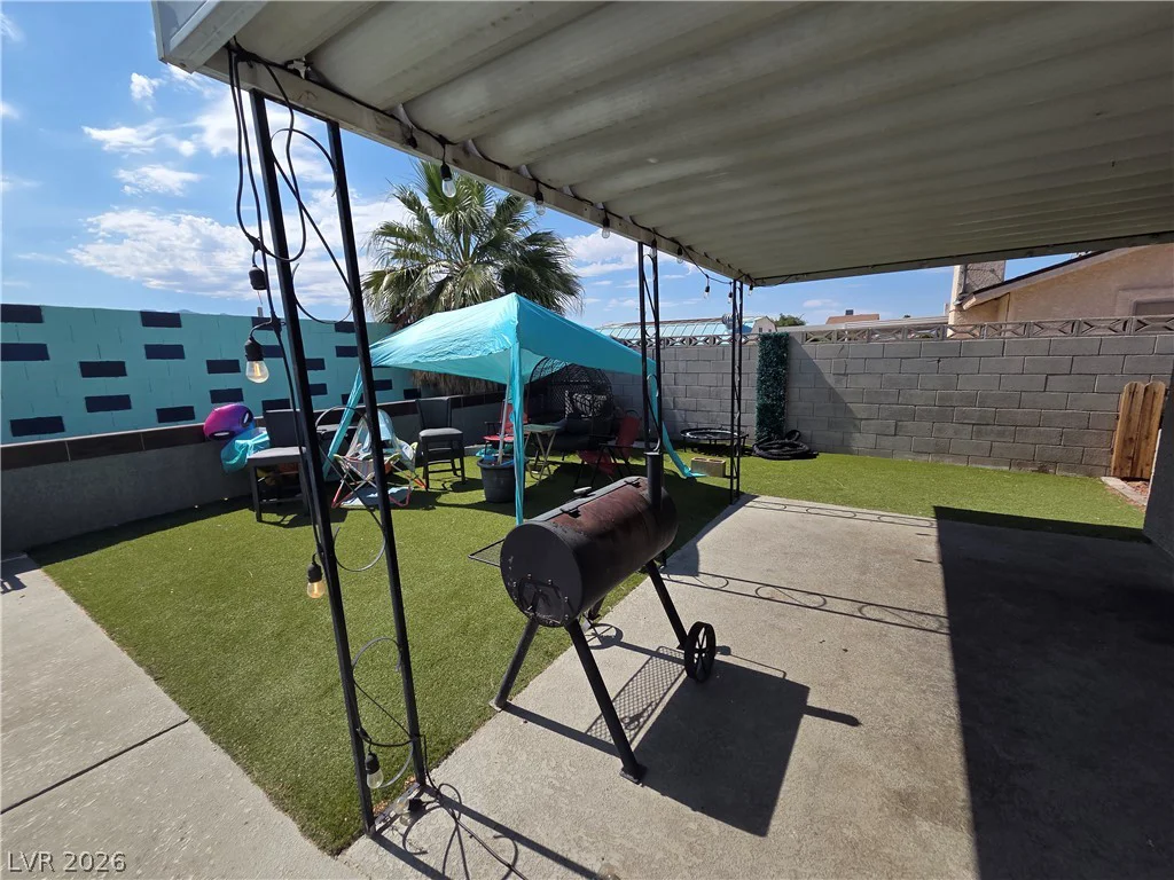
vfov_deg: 89.9
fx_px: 441
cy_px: 440
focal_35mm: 13
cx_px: 587
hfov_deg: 106.2
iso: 50
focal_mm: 2.2
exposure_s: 1/2558
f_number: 2.2
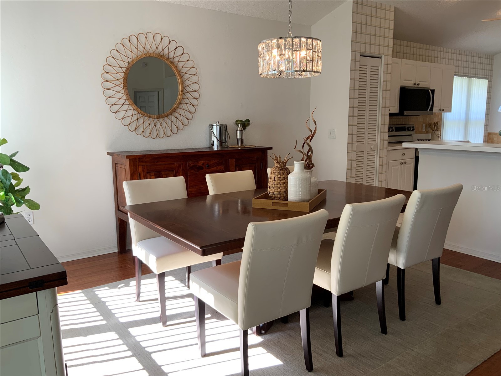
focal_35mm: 29
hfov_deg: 61.7
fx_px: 420
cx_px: 250
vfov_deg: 48.2
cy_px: 188
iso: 25
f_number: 1.8
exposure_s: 1/120
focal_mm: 3
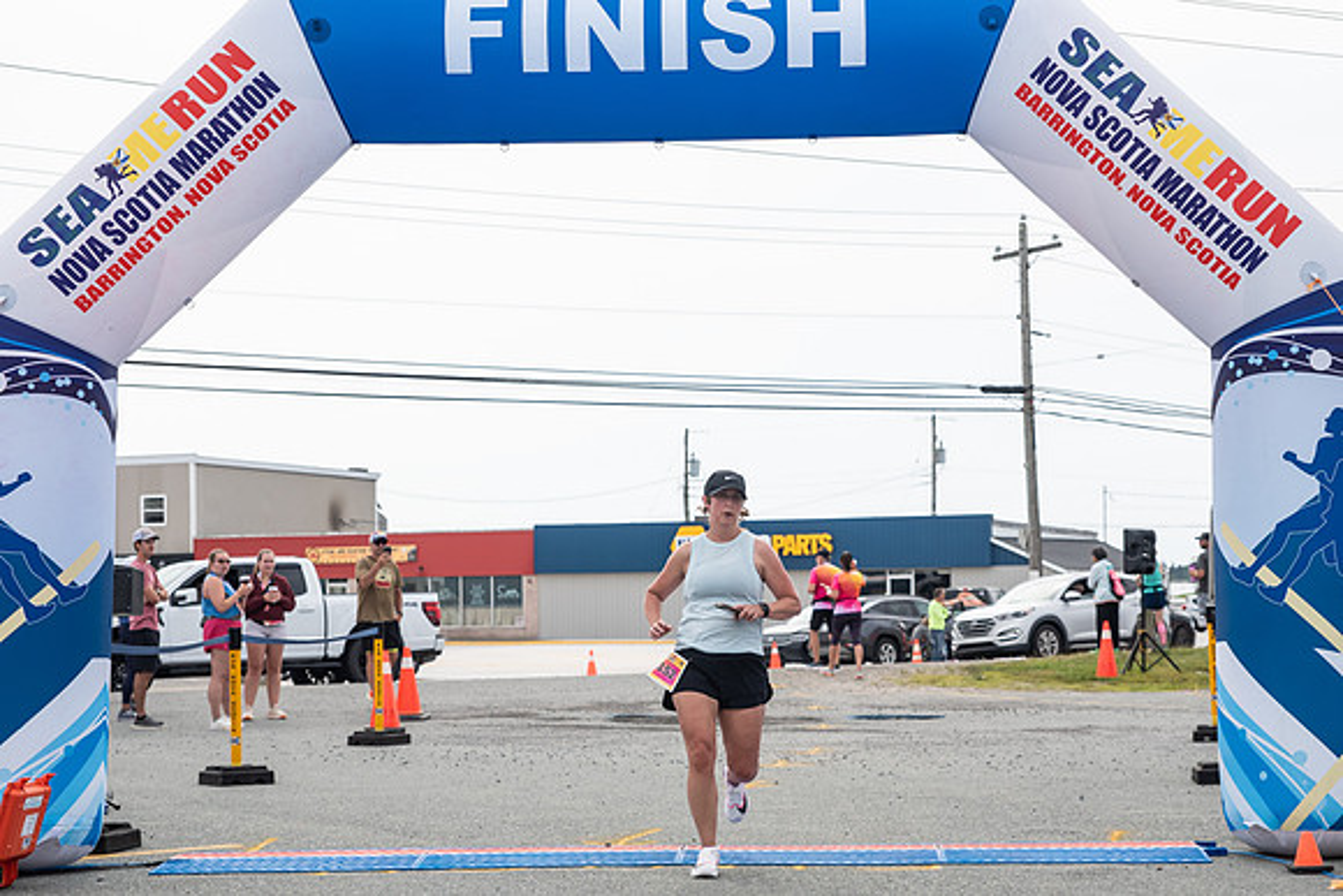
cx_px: 726
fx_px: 2581
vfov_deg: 19.7
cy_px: 527
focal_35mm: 69
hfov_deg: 29.2
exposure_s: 1/3200
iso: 800
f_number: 4
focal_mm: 56
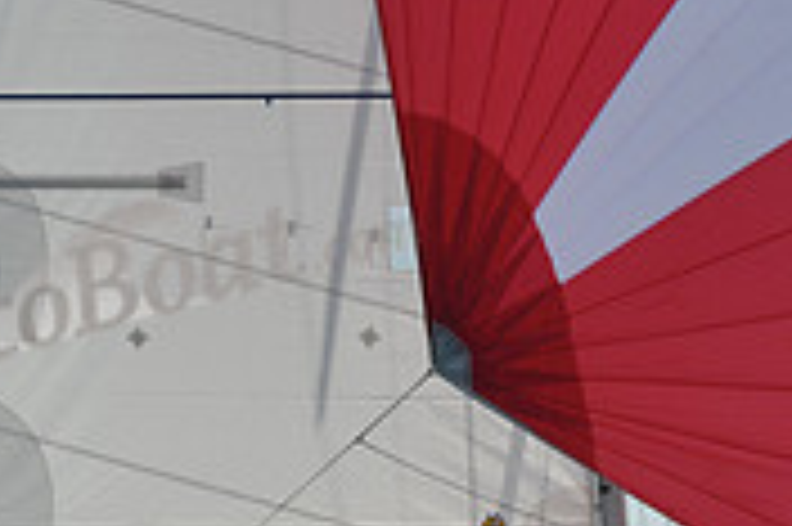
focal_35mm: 413
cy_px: 465
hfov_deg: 5.0
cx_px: 657
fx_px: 9077
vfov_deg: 3.3
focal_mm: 125
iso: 320
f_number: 9
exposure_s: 1/640
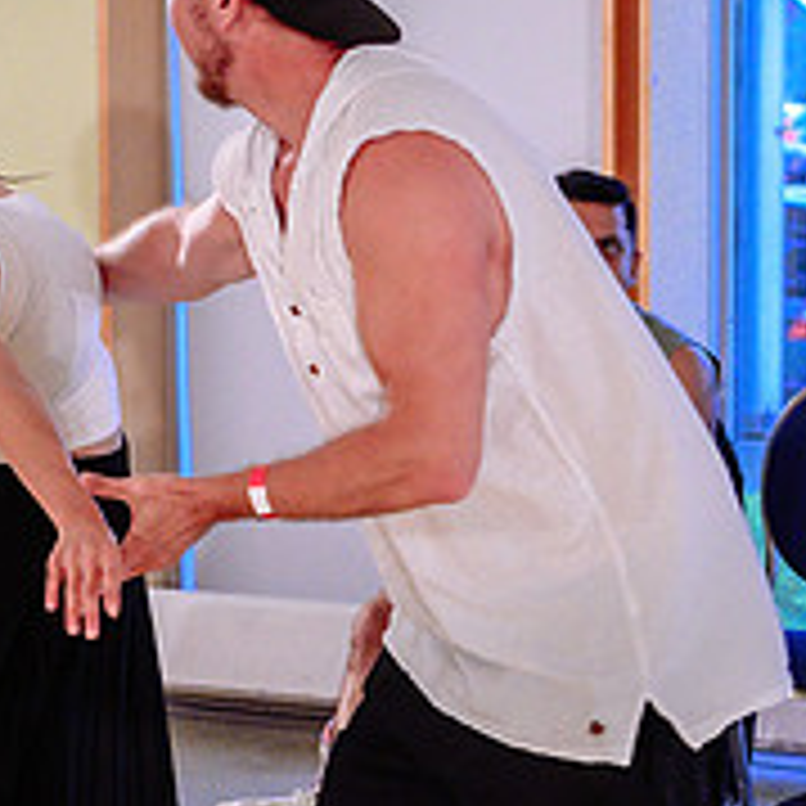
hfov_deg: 13.3
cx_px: 379
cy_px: 593
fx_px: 3451
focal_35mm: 131
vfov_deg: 13.3
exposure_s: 1/320
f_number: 2
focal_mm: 28
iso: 1250
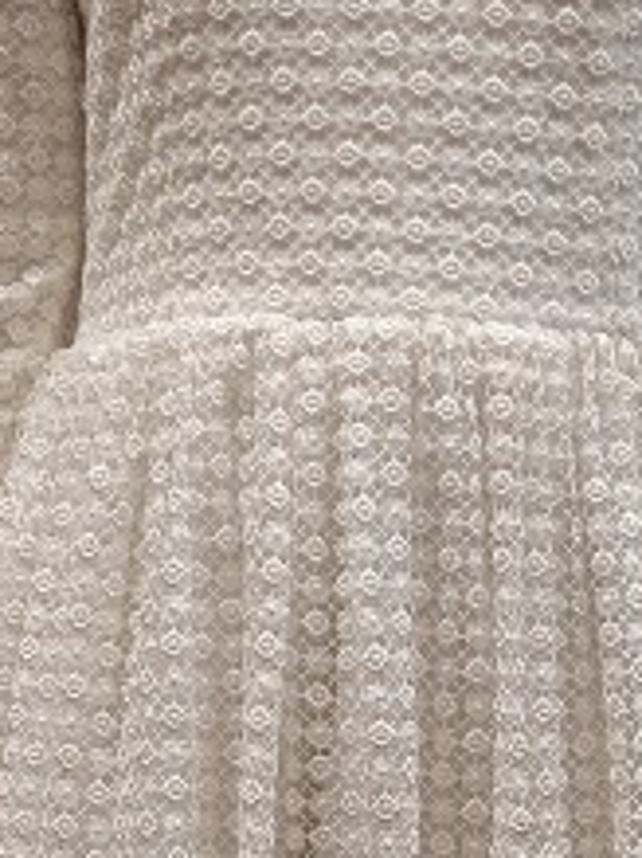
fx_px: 2351
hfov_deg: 15.5
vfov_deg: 19.7
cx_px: 450
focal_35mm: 95
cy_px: 968
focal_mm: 5.4
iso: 160
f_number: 1.8
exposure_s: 1/120
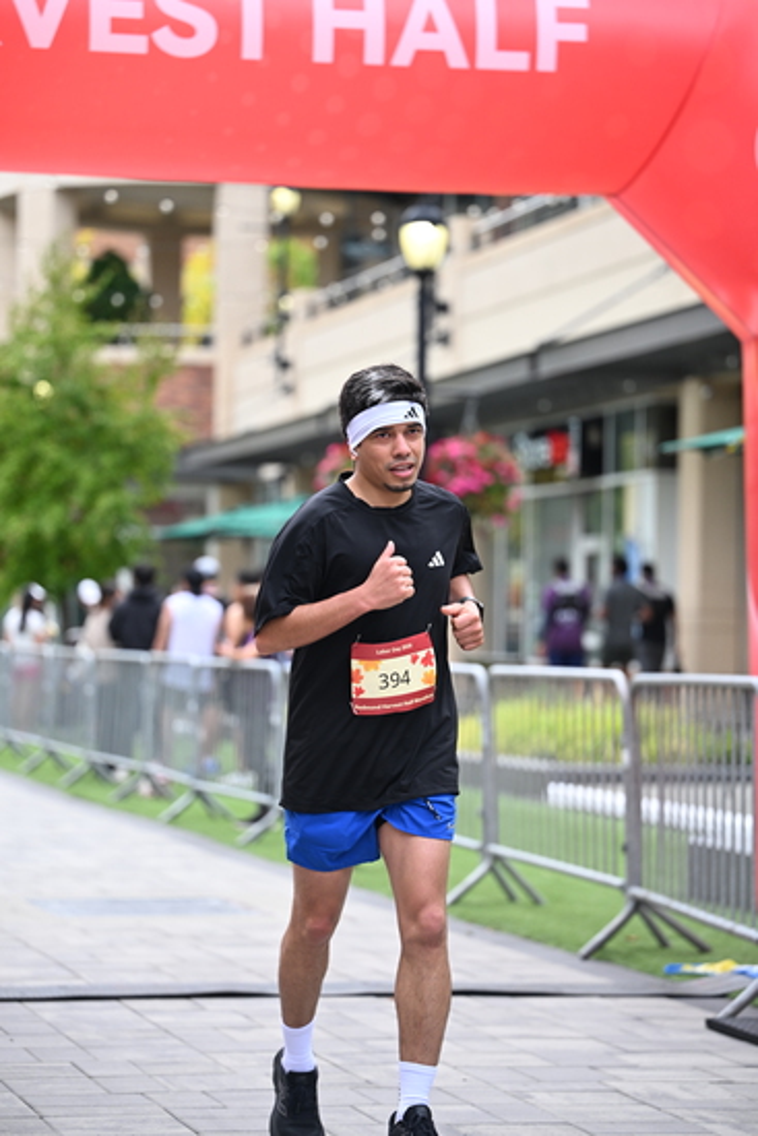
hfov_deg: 14.0
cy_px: 568
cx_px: 379
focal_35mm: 98
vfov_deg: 20.8
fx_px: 3093
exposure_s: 1/2000
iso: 640
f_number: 2.8
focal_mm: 98
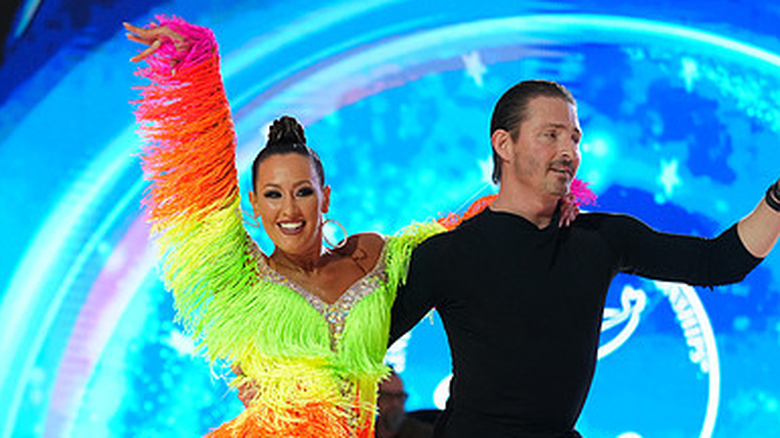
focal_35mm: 229
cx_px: 390
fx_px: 4733
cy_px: 562
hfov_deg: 9.4
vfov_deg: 5.3
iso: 2500
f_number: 4
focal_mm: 145
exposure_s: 1/320
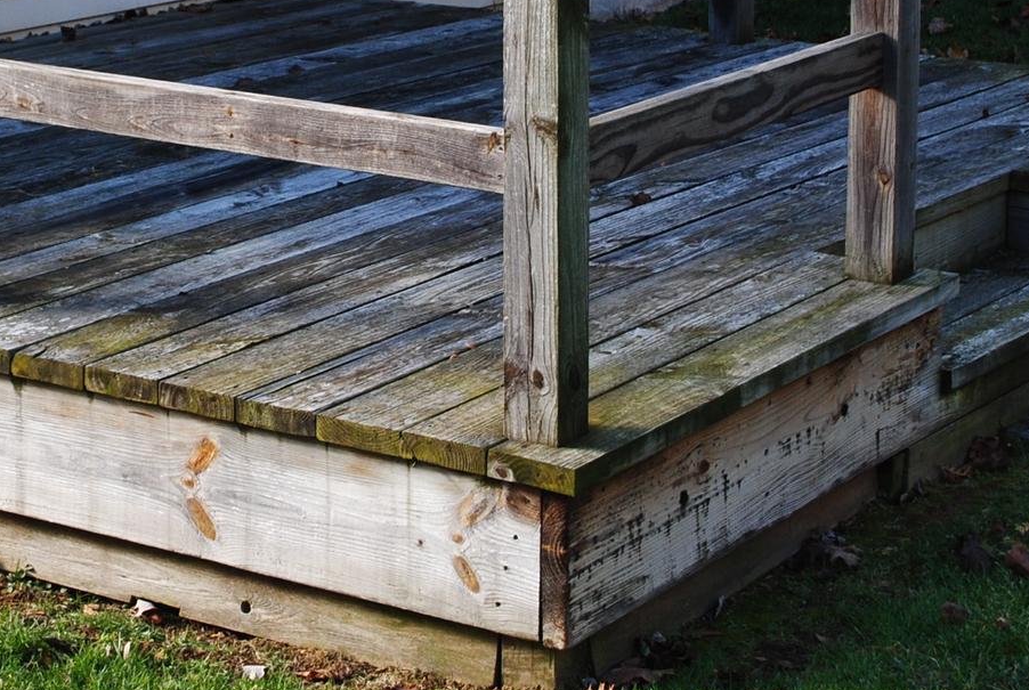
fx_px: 3121
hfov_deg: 18.6
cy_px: -17
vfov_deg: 12.5
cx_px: 234
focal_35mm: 109
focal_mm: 32
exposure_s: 1/80
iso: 200
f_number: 8
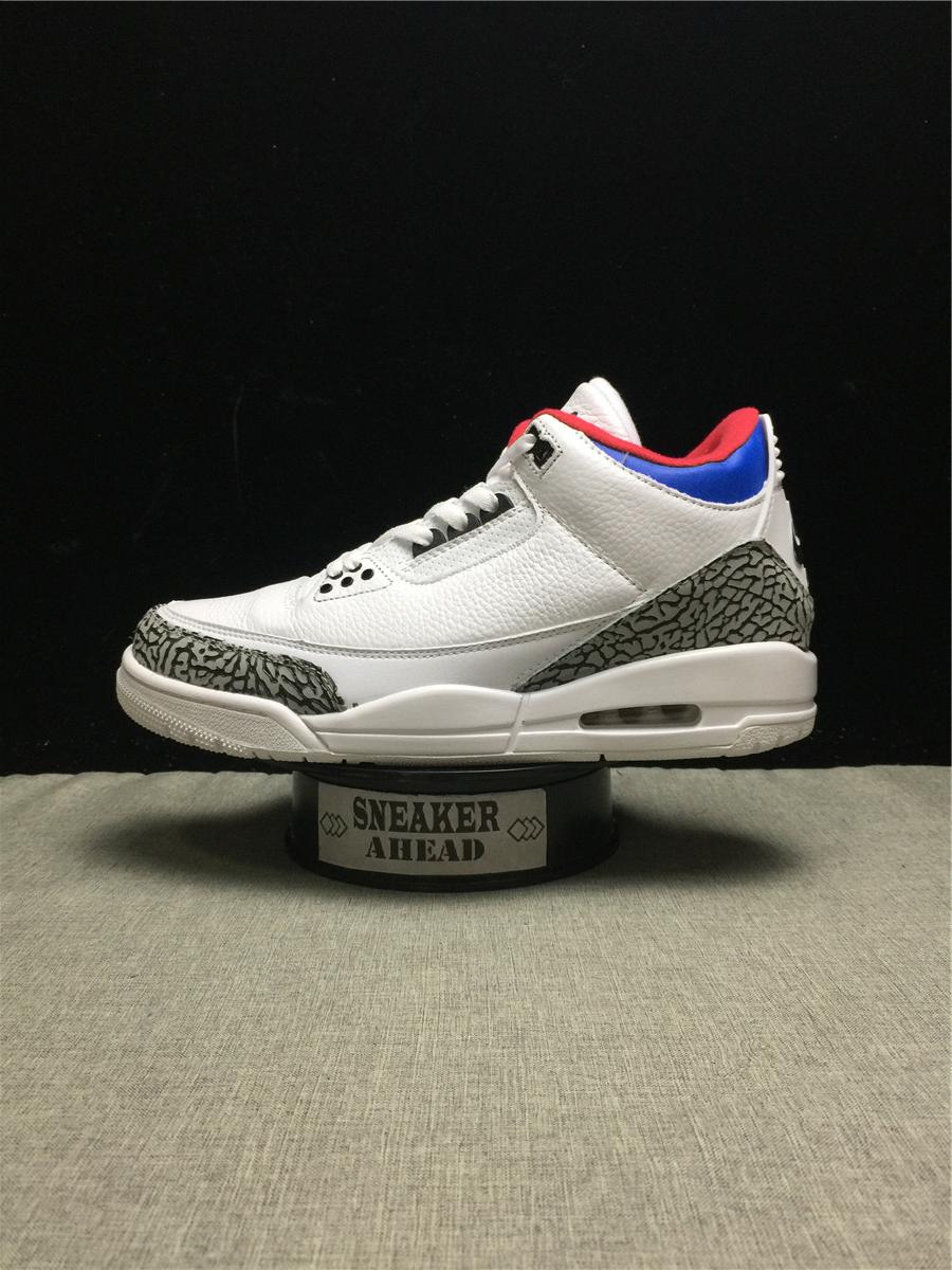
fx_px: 1063
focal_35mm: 29
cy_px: 635
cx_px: 476
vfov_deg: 61.7
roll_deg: -0.4
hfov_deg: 48.2
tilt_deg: -4.1
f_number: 2.2
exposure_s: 1/33
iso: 50
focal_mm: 4.15
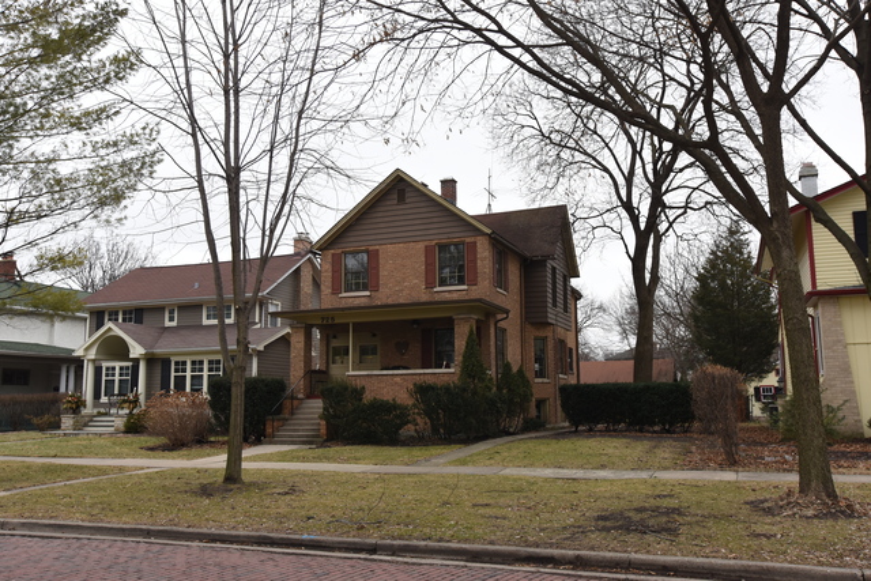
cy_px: 290
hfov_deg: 58.7
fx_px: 774
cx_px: 436
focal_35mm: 32
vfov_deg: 41.1
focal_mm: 32
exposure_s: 1/320
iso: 800
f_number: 9
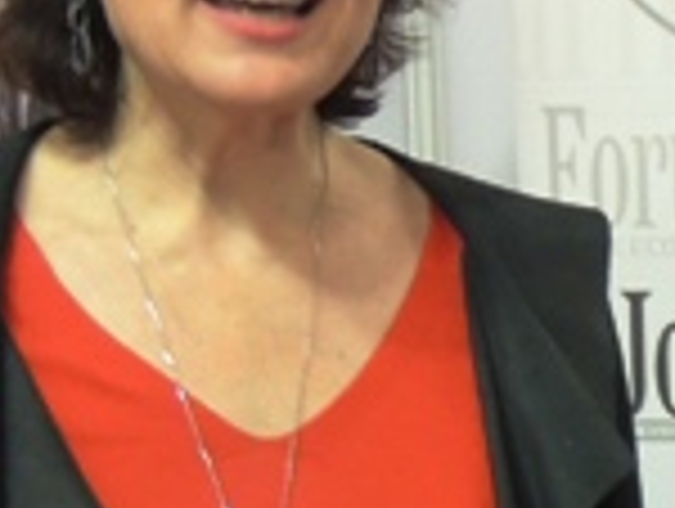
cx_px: 846
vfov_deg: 11.5
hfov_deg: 14.8
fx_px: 2500
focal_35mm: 128
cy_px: 477
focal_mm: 5.3
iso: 400
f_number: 3.1
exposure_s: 1/25
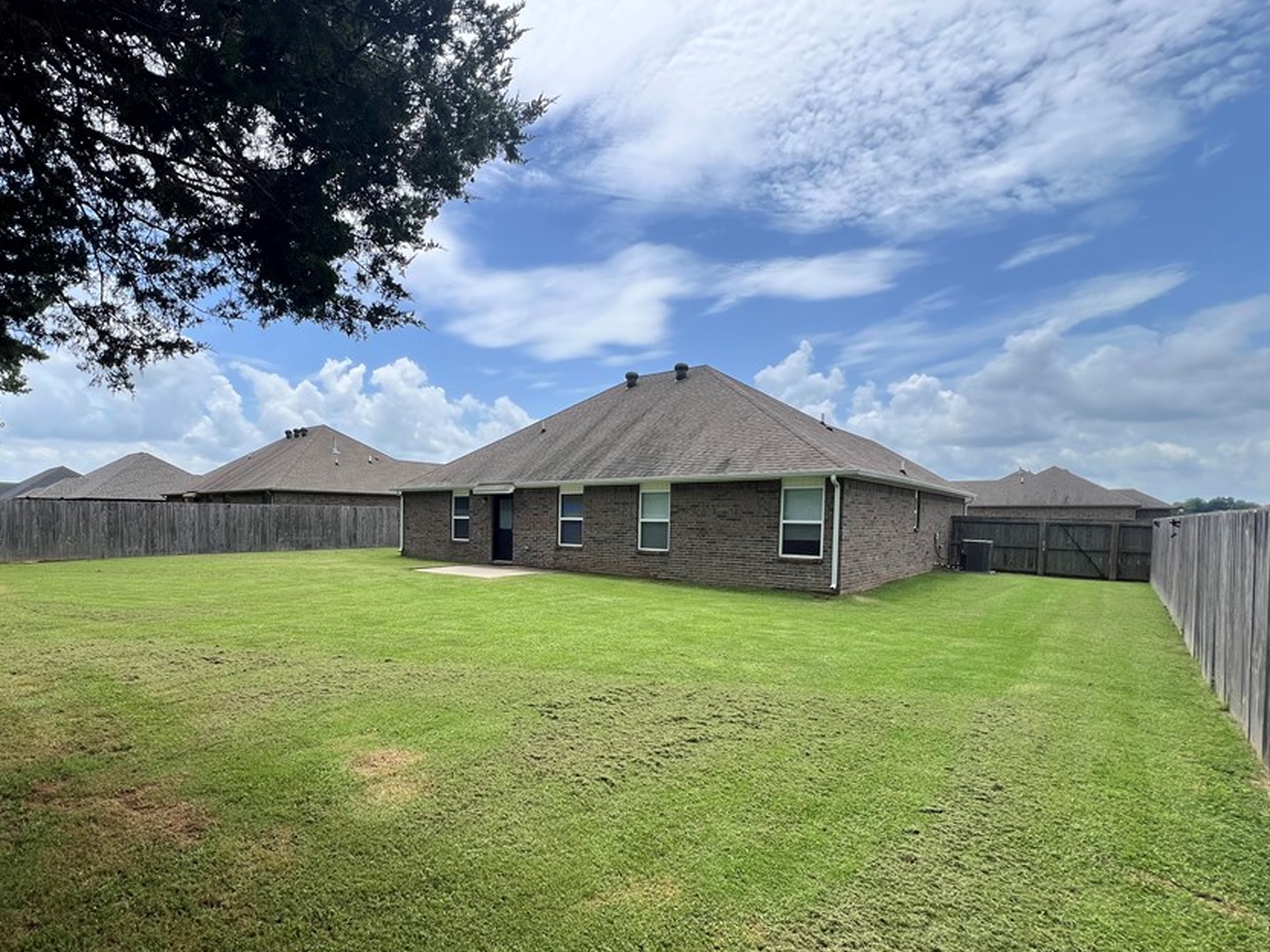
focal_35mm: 16
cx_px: 492
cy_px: 545
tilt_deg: -4.4
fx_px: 587
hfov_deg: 92.9
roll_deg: -0.8
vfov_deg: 77.6
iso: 32
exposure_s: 1/1672
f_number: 1.8
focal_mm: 1.57
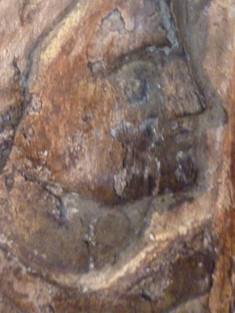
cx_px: 70
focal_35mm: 57
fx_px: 516
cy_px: 82
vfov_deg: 33.2
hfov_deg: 25.5
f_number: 3.1
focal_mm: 5
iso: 800
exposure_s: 1/10
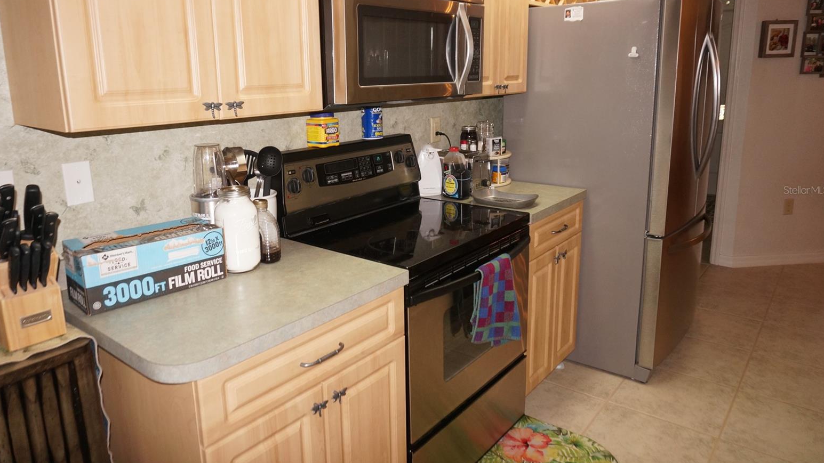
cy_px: 190
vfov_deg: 44.2
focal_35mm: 26
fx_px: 568
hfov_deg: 71.9
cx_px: 404
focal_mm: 16
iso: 640
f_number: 4
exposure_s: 1/160
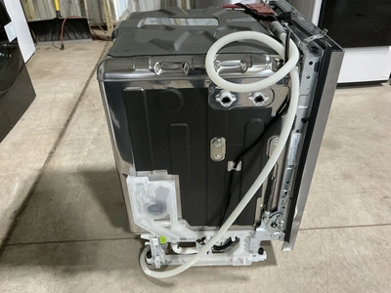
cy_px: 146
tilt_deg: -32.3
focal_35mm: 28
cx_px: 196
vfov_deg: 49.7
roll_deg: +2.2
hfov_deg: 63.4
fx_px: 316
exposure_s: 1/60
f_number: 1.8
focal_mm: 3
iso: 200
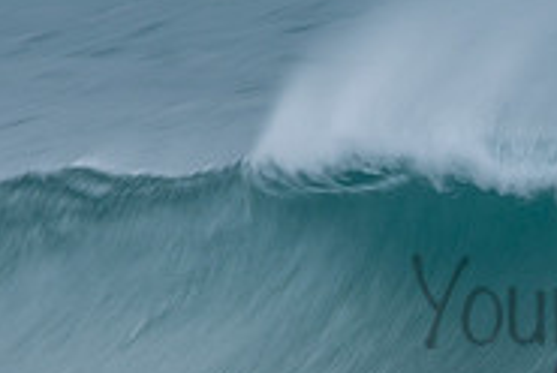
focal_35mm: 2346
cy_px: 275
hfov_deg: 0.9
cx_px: 723
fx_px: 36355
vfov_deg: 0.6
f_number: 25
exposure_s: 1/25
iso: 100
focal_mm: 500
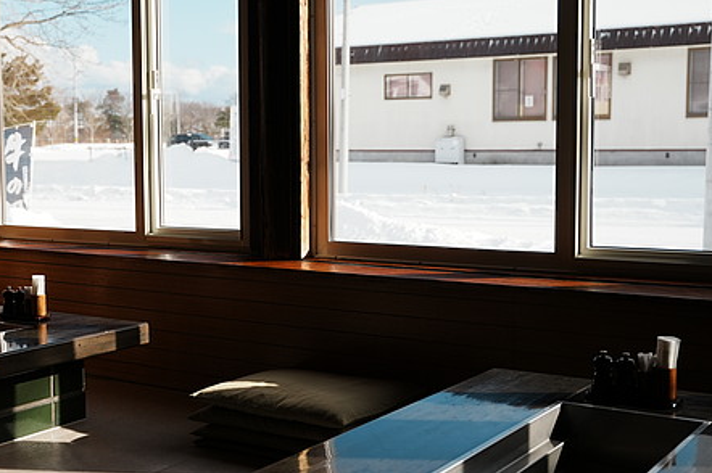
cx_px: 197
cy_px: 235
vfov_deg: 24.8
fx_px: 1075
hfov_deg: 36.0
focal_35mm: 54
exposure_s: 1/4000
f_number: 2.8
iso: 250
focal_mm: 30.8
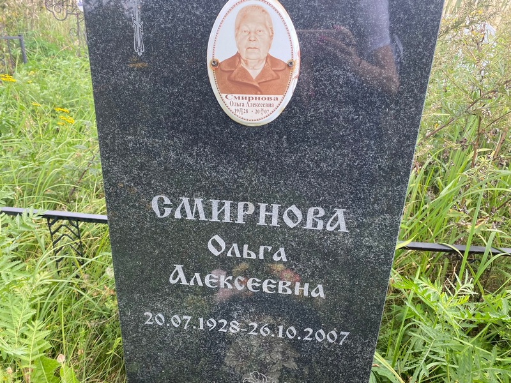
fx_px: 384
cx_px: 256
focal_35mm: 26
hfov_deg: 67.3
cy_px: 192
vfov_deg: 53.1
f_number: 1.8
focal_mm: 4.25
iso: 32
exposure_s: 1/156
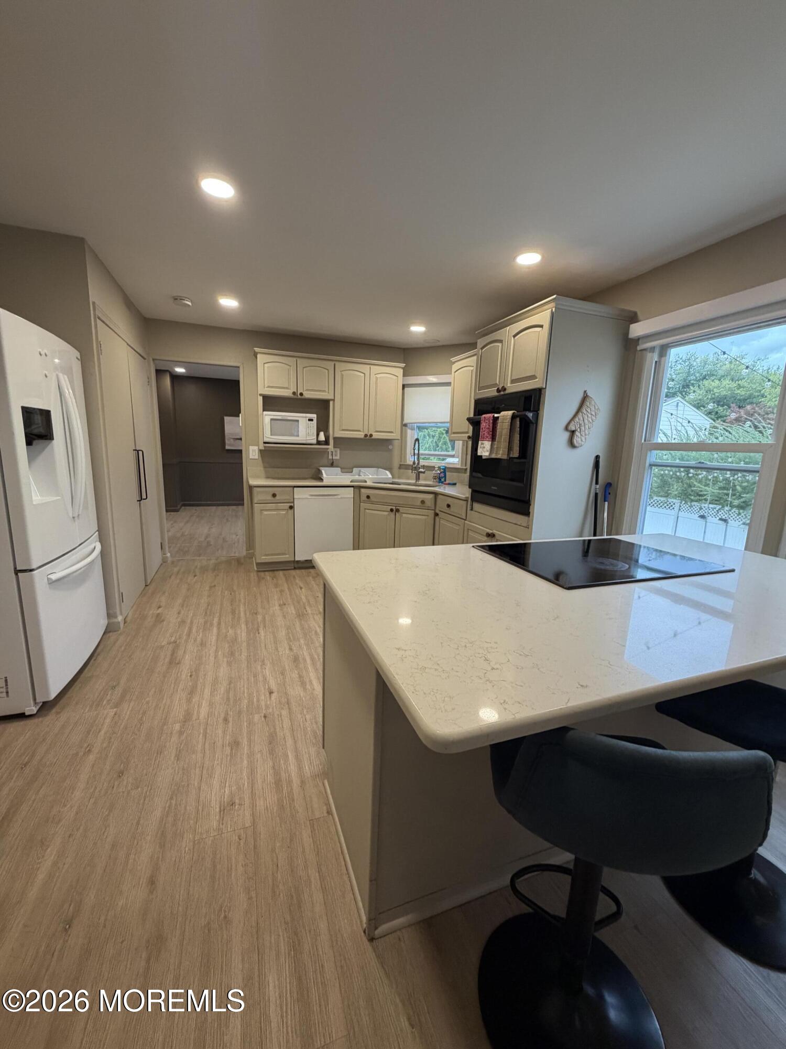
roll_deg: -0.1
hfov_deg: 85.7
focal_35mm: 14
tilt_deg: -9.9
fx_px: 424
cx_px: 393
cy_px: 524
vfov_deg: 102.1
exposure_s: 1/120
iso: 320
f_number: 2.2
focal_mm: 2.22
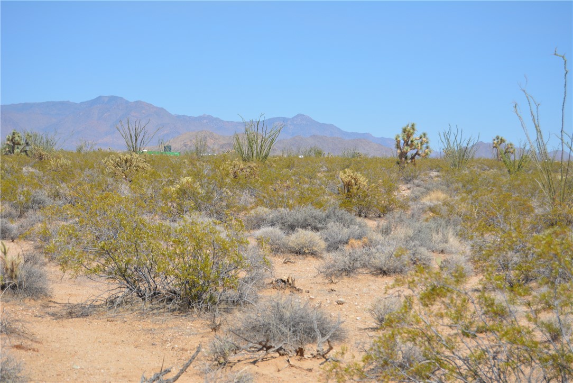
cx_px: 286
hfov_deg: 24.6
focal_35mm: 82
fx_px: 1314
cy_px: 192
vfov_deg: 16.6
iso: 400
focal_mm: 55
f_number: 6.3
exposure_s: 1/1600
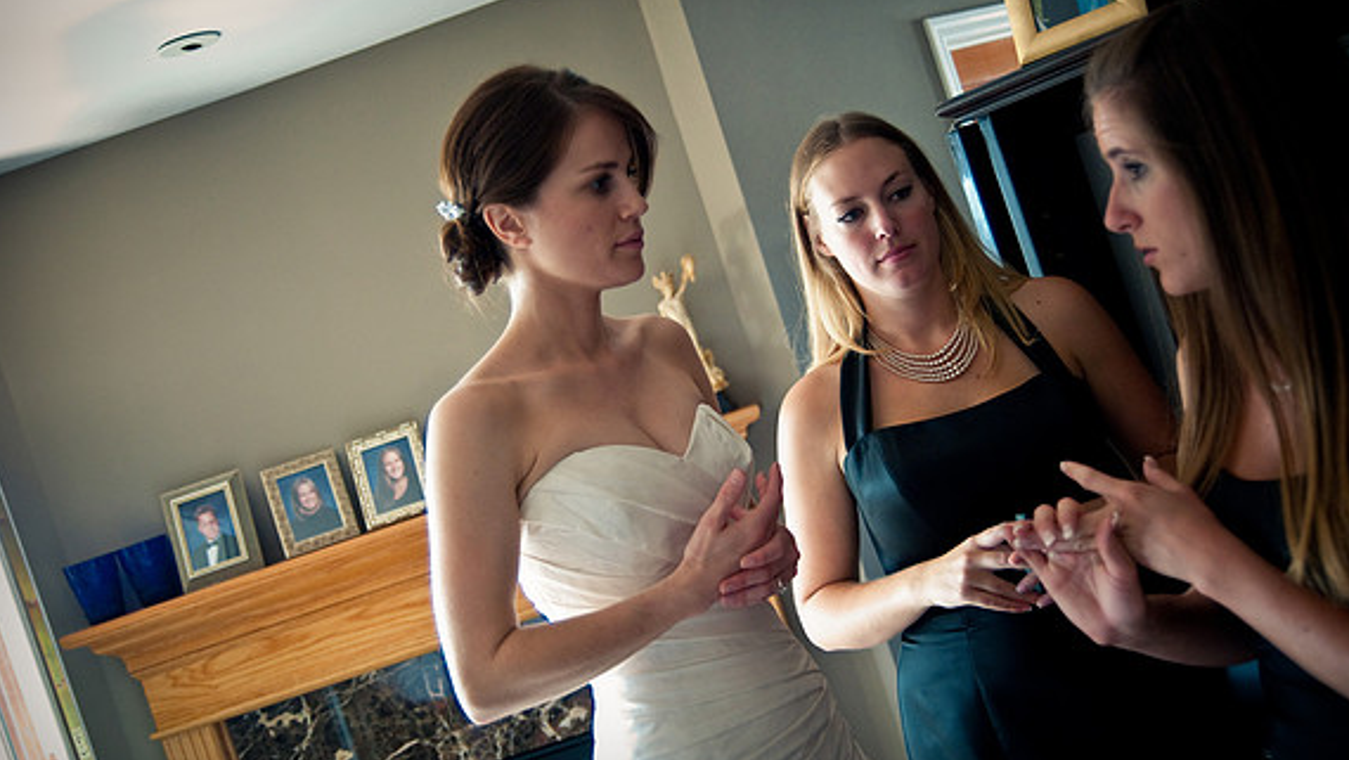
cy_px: 372
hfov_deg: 42.9
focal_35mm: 48
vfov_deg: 24.9
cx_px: 679
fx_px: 1717
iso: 800
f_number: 2.8
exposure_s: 1/40
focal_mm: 30
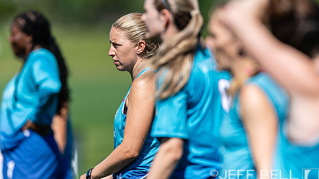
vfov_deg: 2.2
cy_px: 81
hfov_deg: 3.9
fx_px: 4702
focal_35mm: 556
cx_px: 137
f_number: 2.8
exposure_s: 1/2500
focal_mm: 400
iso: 100
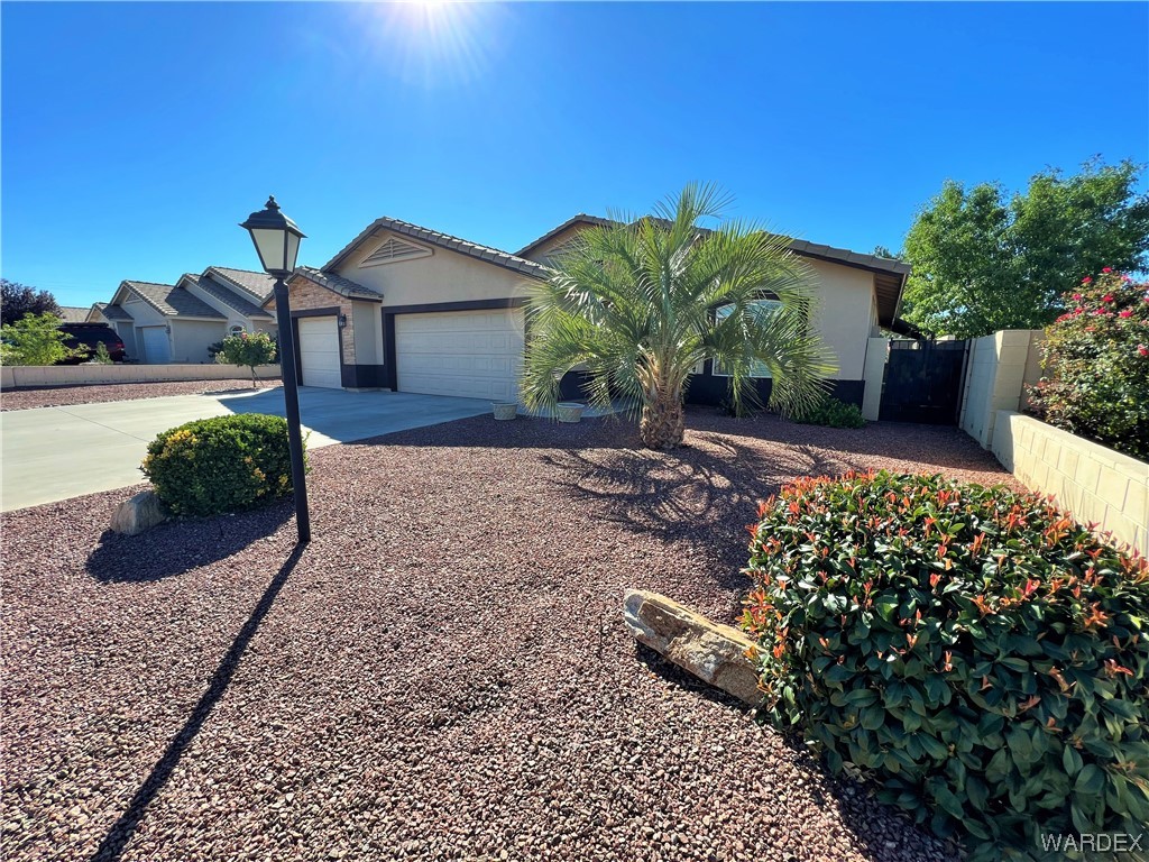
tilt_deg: -9.8
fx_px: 432
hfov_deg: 106.2
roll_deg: -1.2
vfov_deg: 89.9
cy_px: 431
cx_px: 574
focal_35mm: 13
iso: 32
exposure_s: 1/763
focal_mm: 1.57
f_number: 1.8
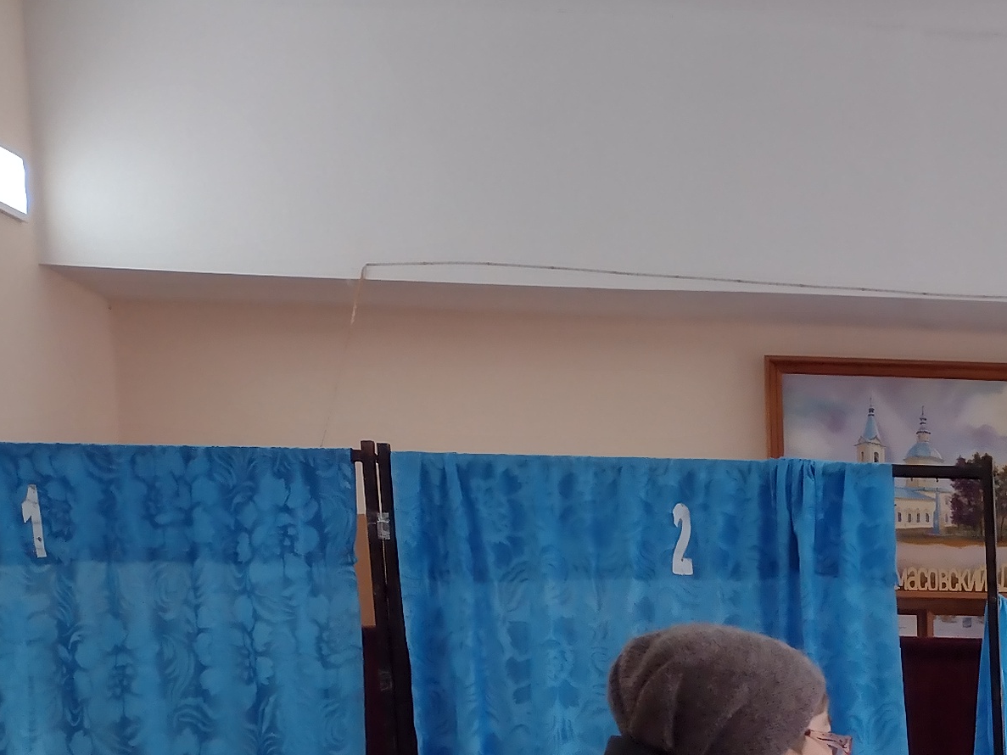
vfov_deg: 15.1
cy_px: 1132
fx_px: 2647
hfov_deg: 19.0
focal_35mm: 91
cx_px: 1503
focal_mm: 4.71
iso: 100
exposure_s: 1/218
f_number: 1.7
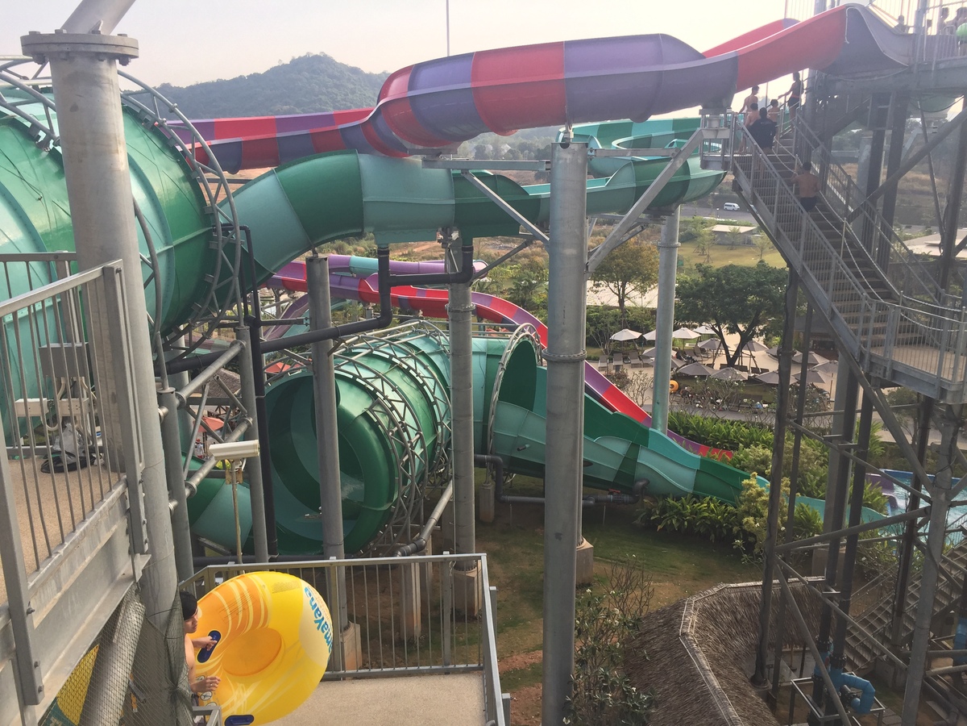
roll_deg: -0.5
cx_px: 484
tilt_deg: -14.9
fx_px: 810
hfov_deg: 61.7
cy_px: 363
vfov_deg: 48.2
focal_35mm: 29
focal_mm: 4.15
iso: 32
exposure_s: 1/618
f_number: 2.2
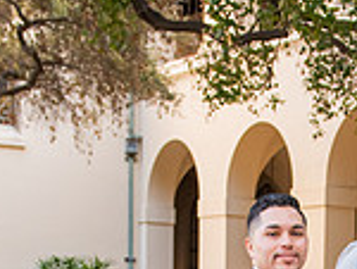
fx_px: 1343
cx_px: 391
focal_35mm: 130
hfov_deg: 14.8
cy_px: 503
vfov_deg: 10.6
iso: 640
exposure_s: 1/200
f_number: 4.5
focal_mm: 29
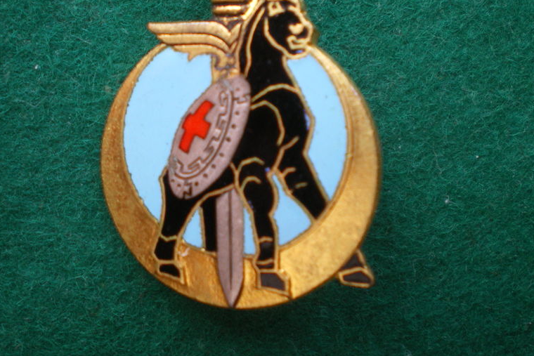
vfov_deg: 25.9
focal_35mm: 52
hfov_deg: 38.0
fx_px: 771
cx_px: 212
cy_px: 138
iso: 125
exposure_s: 1/50
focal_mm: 6.3
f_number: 3.1
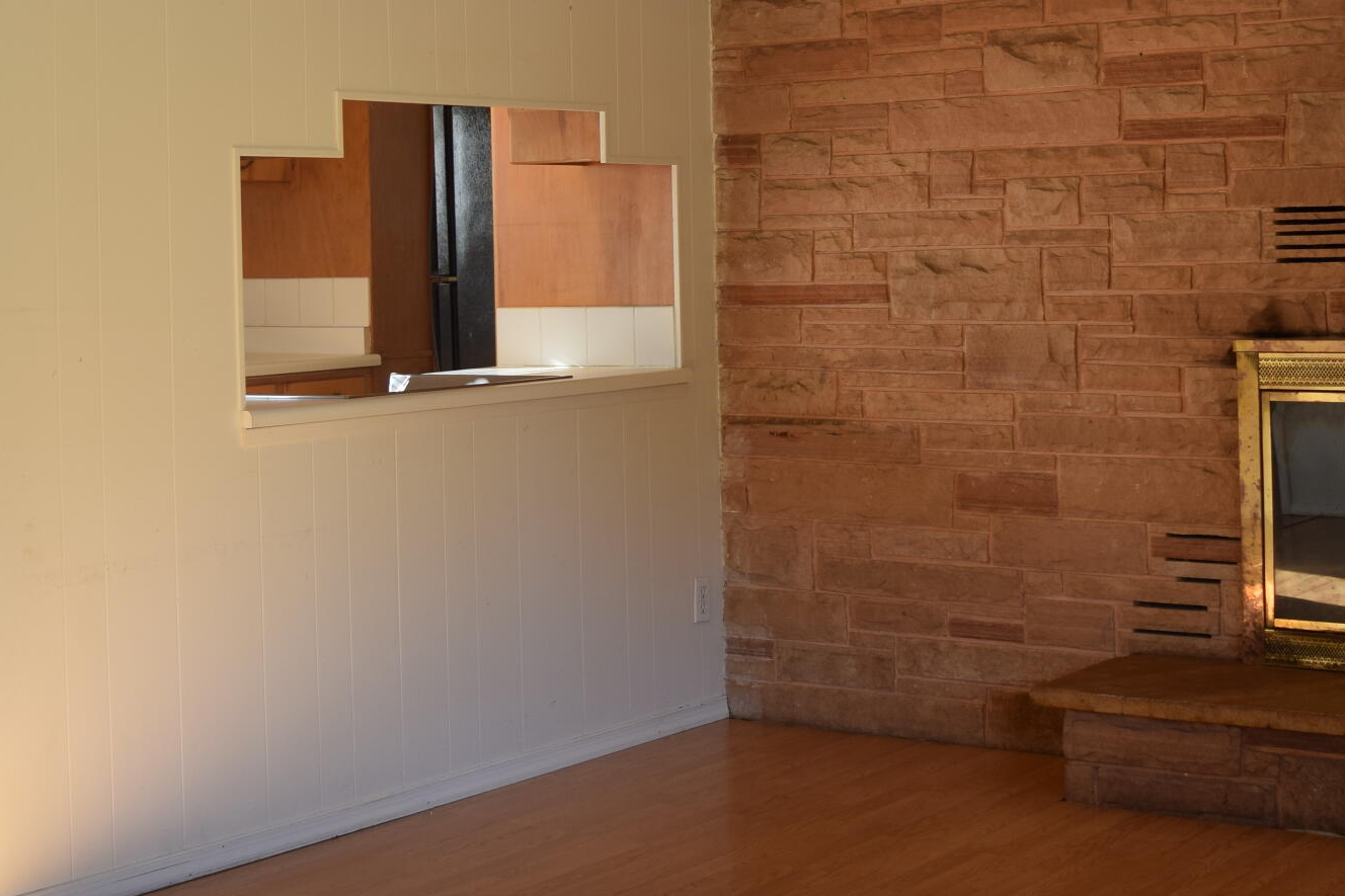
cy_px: 226
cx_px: 763
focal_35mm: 61
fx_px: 2279
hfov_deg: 32.8
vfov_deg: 22.1
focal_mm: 18
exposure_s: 1/50
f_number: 6.3
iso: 100
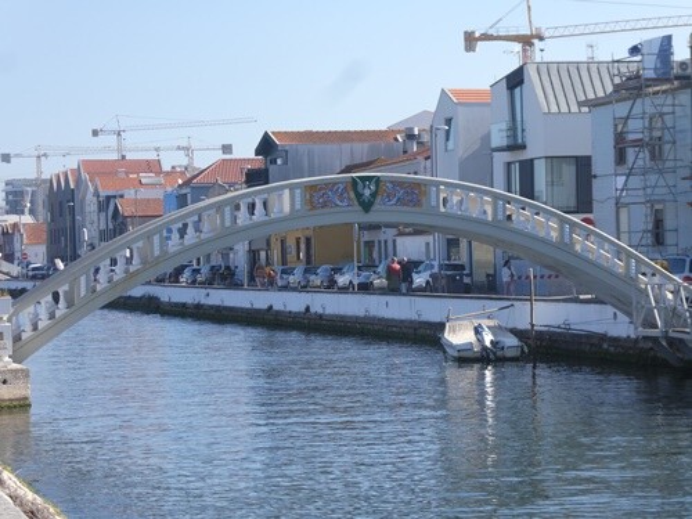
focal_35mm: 106
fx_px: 2119
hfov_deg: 18.5
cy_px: 260
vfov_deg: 14.0
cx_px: 346
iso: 80
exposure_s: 1/250
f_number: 5.1
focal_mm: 19
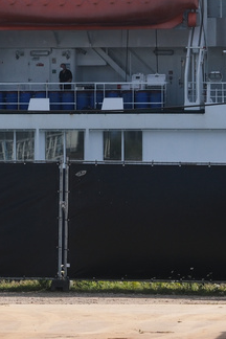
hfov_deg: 4.7
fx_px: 2740
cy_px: 162
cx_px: -138
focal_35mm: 291
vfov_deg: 7.1
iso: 400
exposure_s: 1/2000
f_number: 4.5
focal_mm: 61
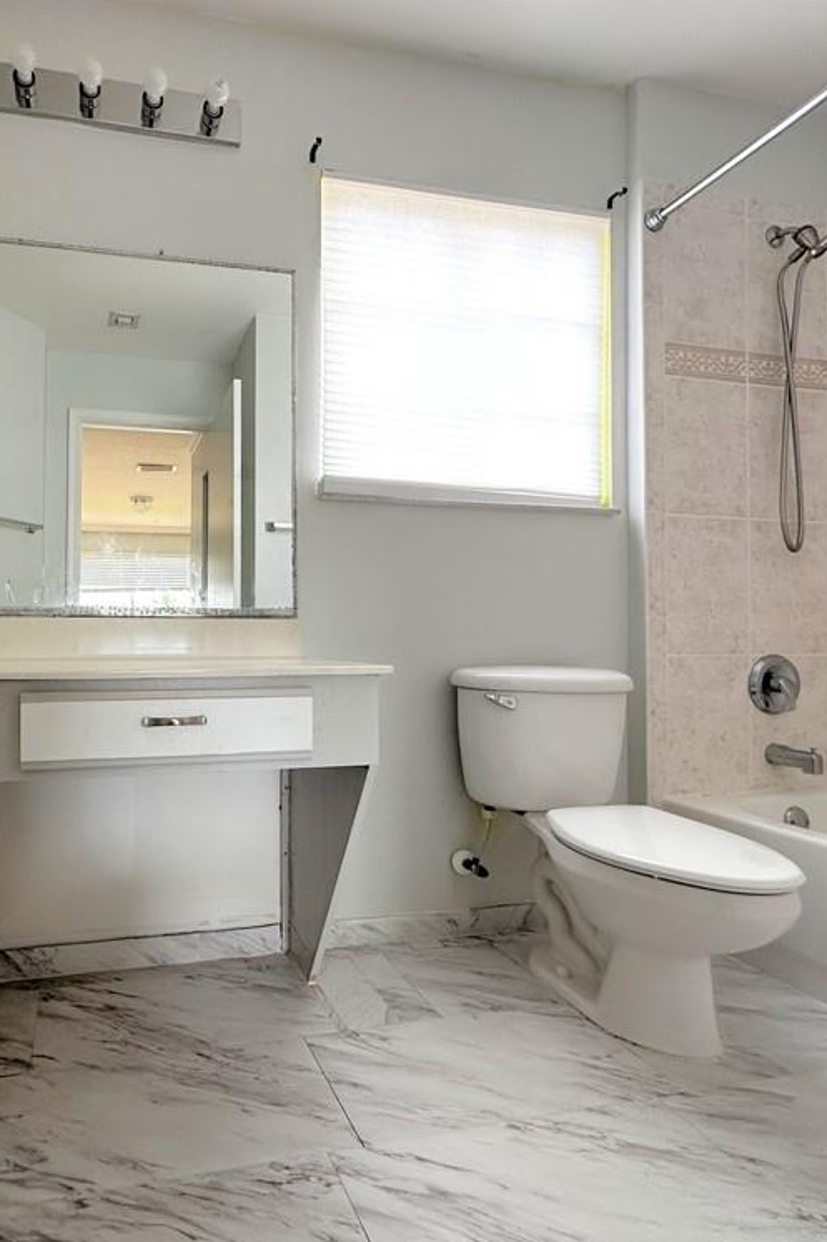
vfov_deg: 84.0
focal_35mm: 20
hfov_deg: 59.4
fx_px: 689
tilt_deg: +0.6
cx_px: 231
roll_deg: -0.5
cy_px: 628
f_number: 2.2
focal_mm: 2.22
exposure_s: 1/99
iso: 125
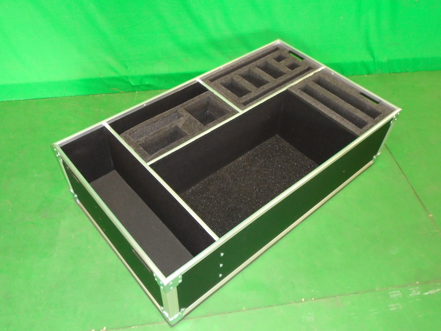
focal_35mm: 31
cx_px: 220
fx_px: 395
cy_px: 166
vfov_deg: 45.4
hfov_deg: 58.4
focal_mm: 5.5
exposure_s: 1/40
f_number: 3.5
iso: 400
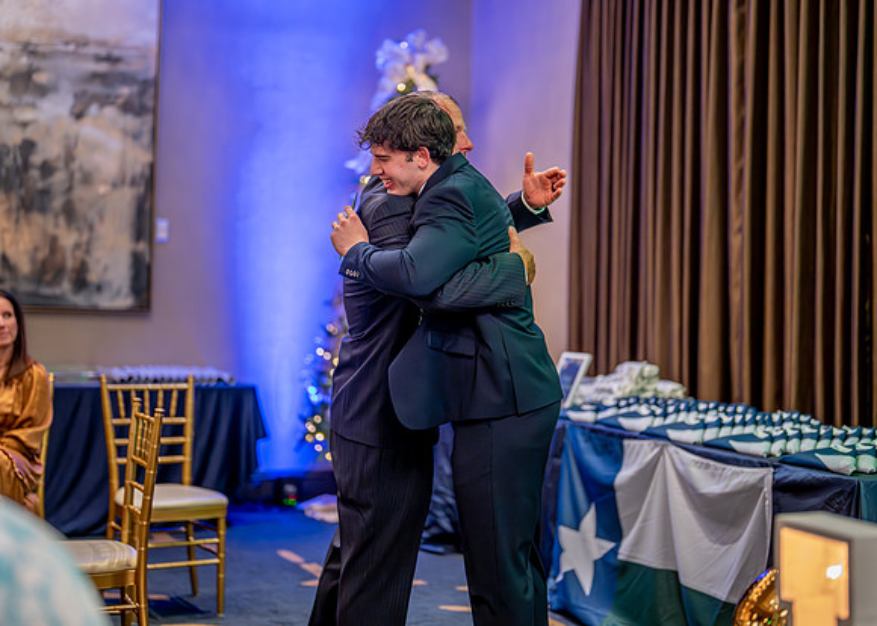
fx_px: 1549
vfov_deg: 22.8
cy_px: 275
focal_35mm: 62
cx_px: 434
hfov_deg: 31.6
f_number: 1.2
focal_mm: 50
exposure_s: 1/400
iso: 1600
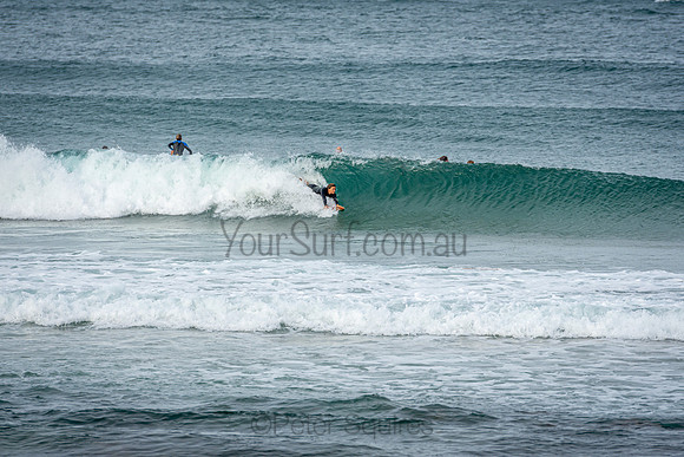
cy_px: 214
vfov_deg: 4.2
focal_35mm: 330
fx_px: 6275
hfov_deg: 6.2
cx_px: 363
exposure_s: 1/1600
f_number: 5
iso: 200
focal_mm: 200
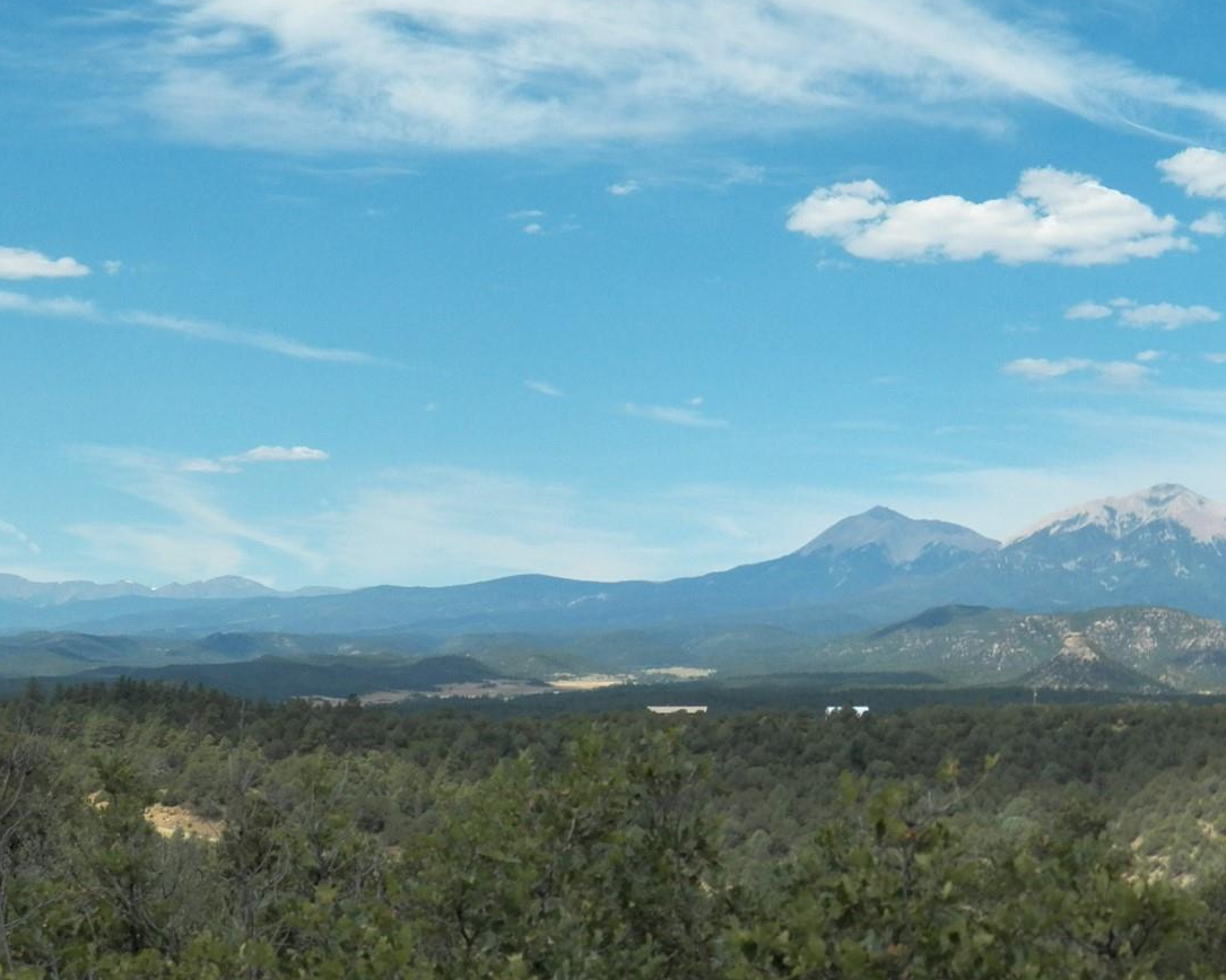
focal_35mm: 72
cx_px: 825
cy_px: 412
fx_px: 2613
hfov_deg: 26.3
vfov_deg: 21.2
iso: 125
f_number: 4
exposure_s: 1/1250
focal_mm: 8.9
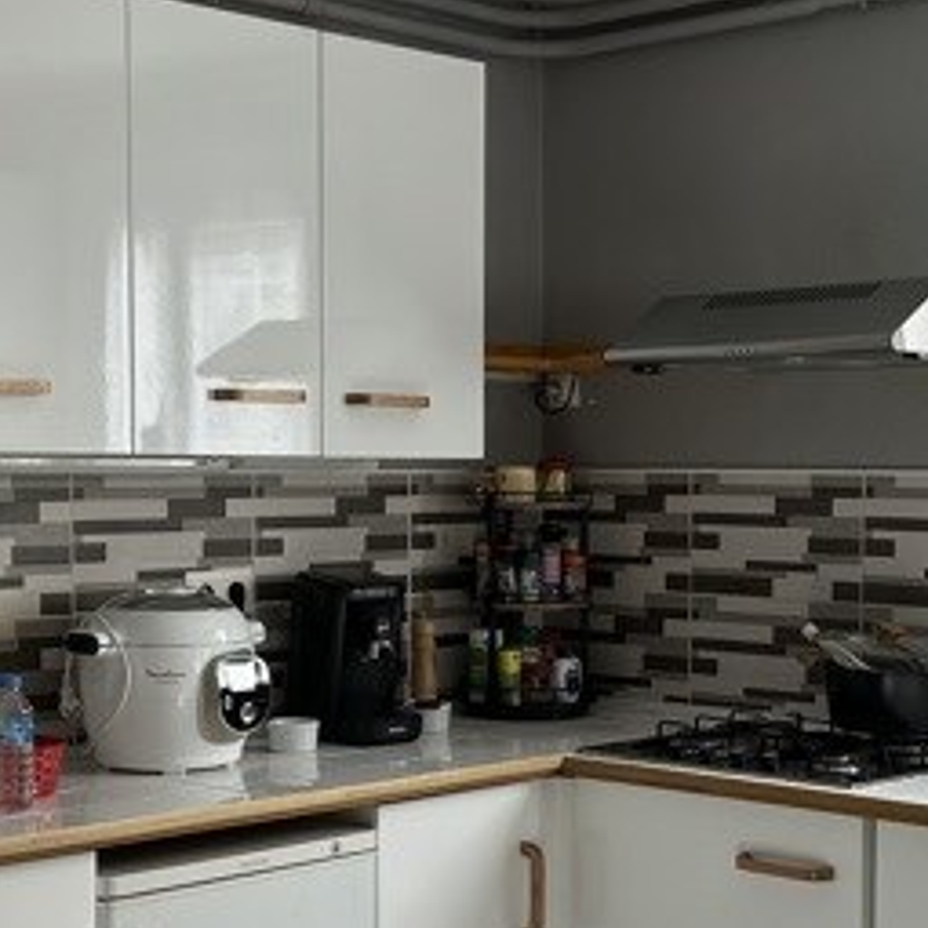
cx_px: 520
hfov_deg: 24.0
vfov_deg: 23.9
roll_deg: -0.4
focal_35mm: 72
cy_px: 611
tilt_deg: -5.4
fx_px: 2184
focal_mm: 5.7
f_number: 1.5
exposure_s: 1/121
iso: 50
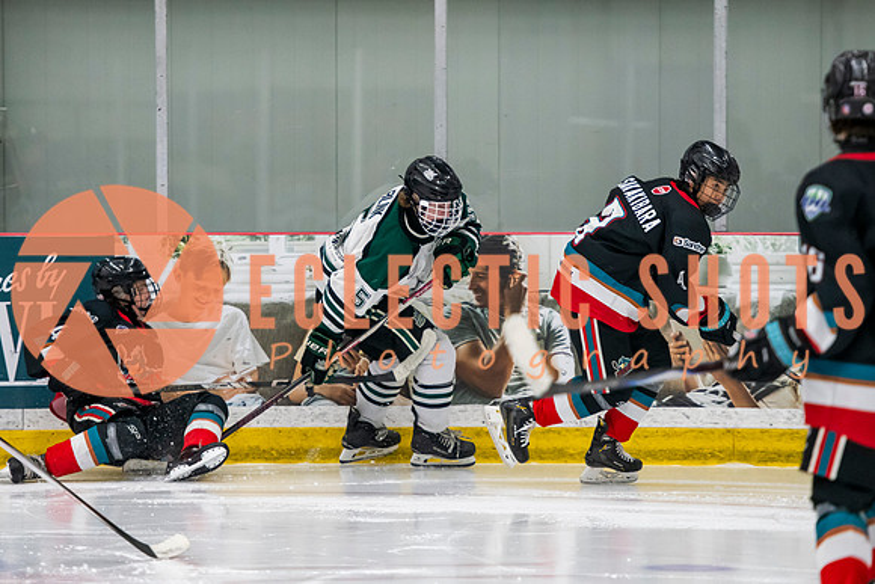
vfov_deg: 5.4
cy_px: 233
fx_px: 6134
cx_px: 420
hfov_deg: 8.2
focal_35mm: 252
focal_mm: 170
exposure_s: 1/640
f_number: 3.2
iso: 2000
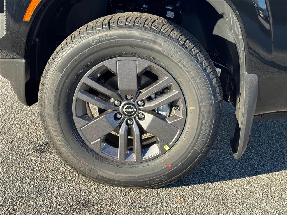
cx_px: 144
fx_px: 398
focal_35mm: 48
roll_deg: -1.9
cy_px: 108
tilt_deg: -20.2
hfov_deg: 39.7
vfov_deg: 30.3
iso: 64
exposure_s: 1/966
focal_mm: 6.76
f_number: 1.78
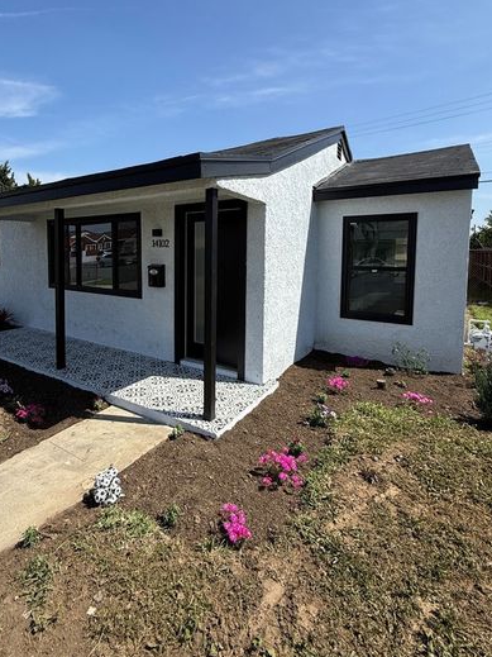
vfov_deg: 87.1
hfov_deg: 71.1
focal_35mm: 18
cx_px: 209
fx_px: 341
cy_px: 277
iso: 50
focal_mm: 2.22
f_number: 2.2
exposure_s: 1/2024
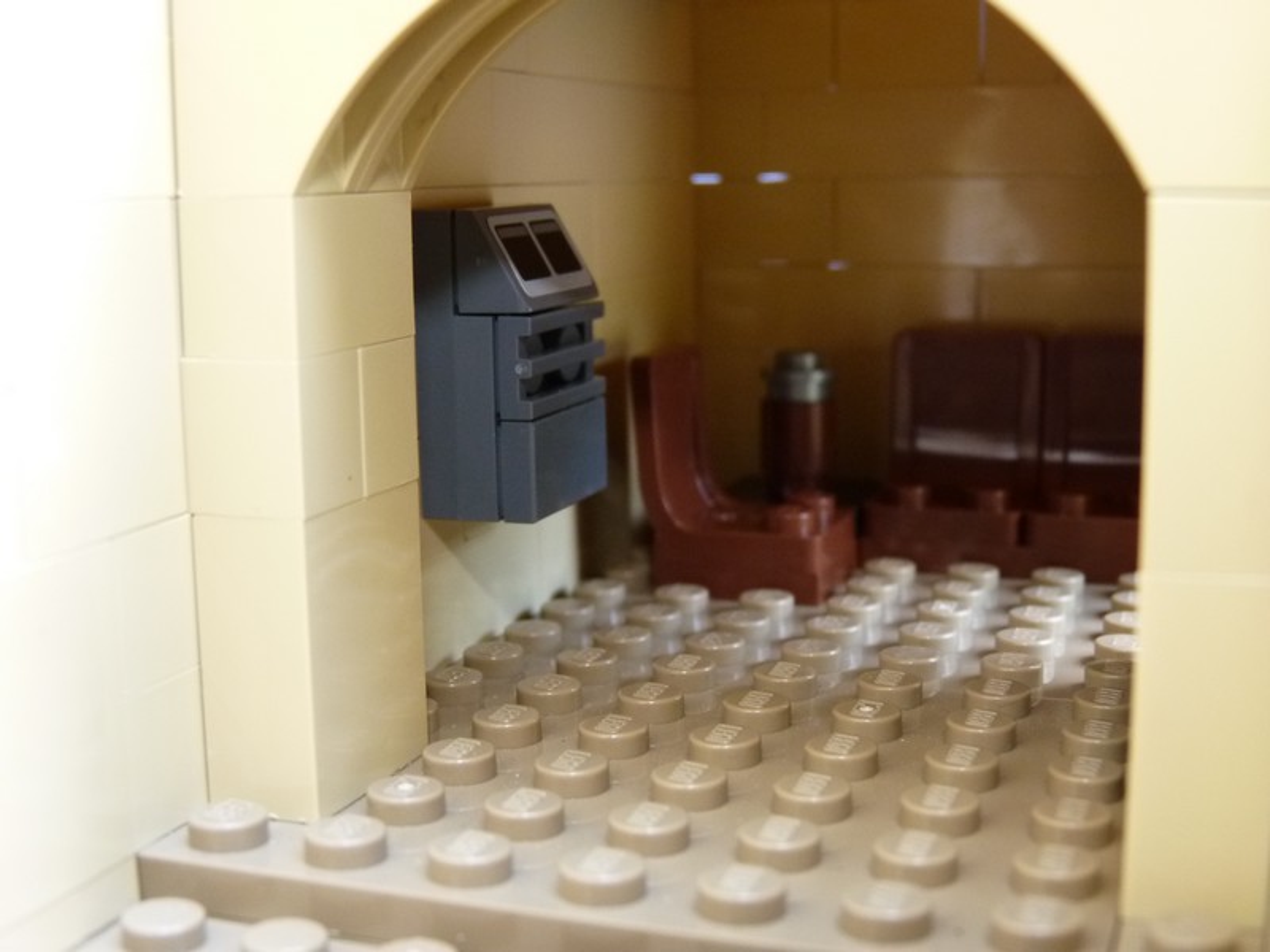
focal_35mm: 49
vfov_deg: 29.7
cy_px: 476
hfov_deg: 38.9
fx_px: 1798
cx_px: 635
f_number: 4
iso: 250
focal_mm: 8.7
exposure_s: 1/30
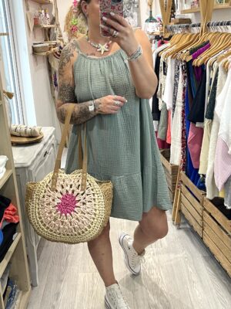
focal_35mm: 25
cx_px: 116
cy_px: 154
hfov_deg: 54.9
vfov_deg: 69.4
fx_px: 222
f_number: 1.6
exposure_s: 1/50
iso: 80
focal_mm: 5.1
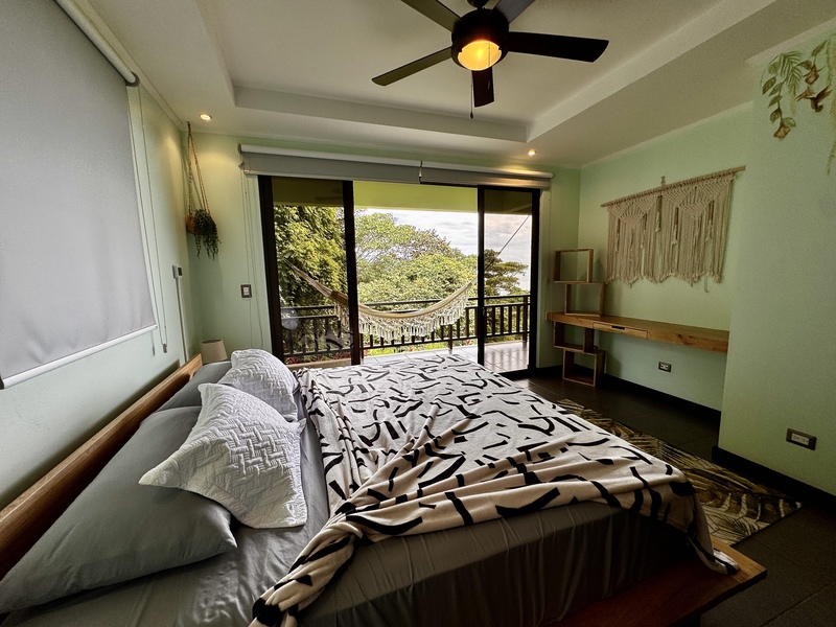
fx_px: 338
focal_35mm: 14
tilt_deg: -6.9
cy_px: 314
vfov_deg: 85.7
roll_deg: +2.0
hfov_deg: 102.1
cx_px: 418
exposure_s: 1/178
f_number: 2.2
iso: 40
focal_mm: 2.22
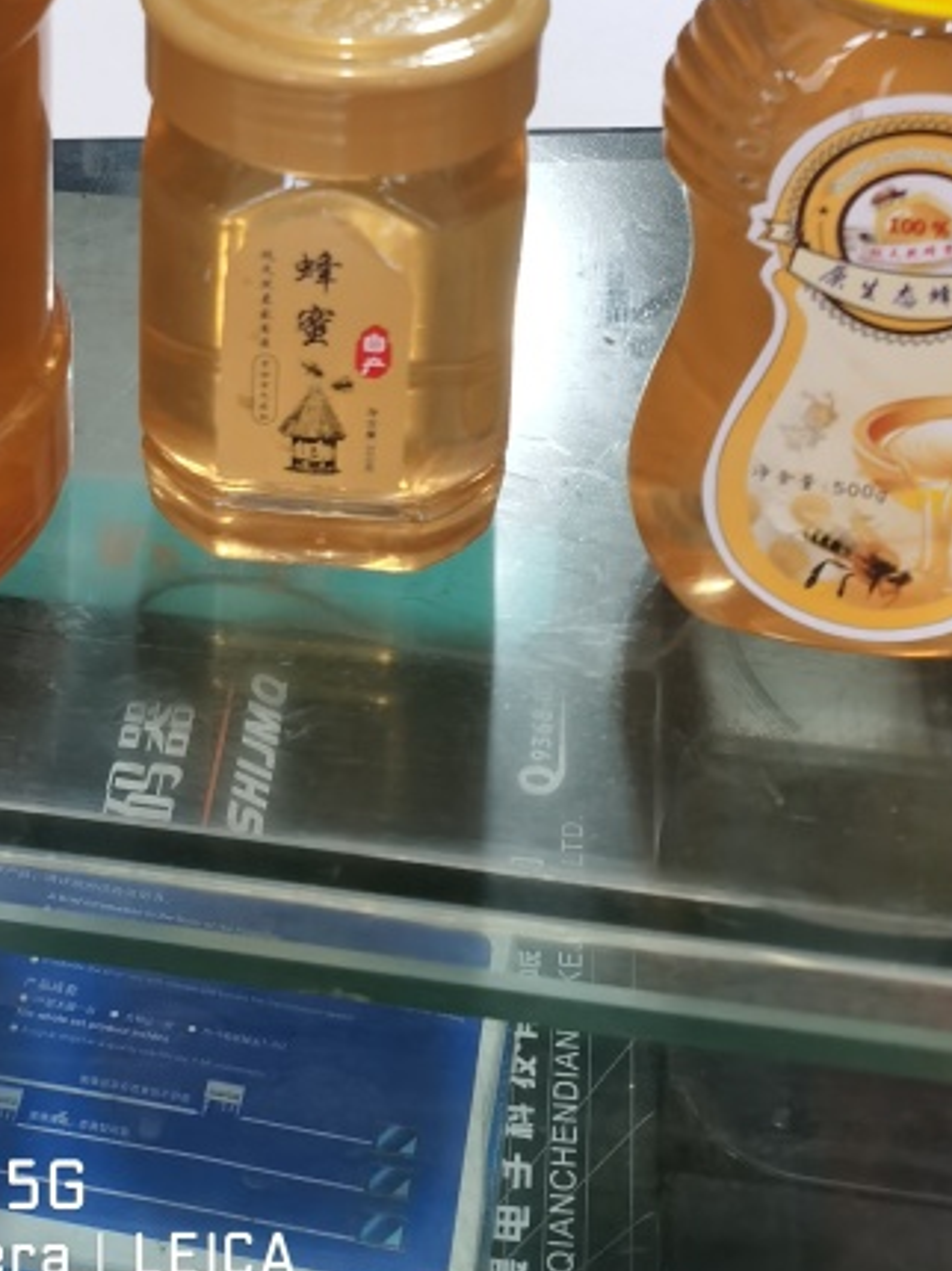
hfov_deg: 21.7
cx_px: 228
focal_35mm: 67
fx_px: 2459
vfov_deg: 26.0
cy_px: -235
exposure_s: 1/50
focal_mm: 5.56
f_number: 1.6
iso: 125
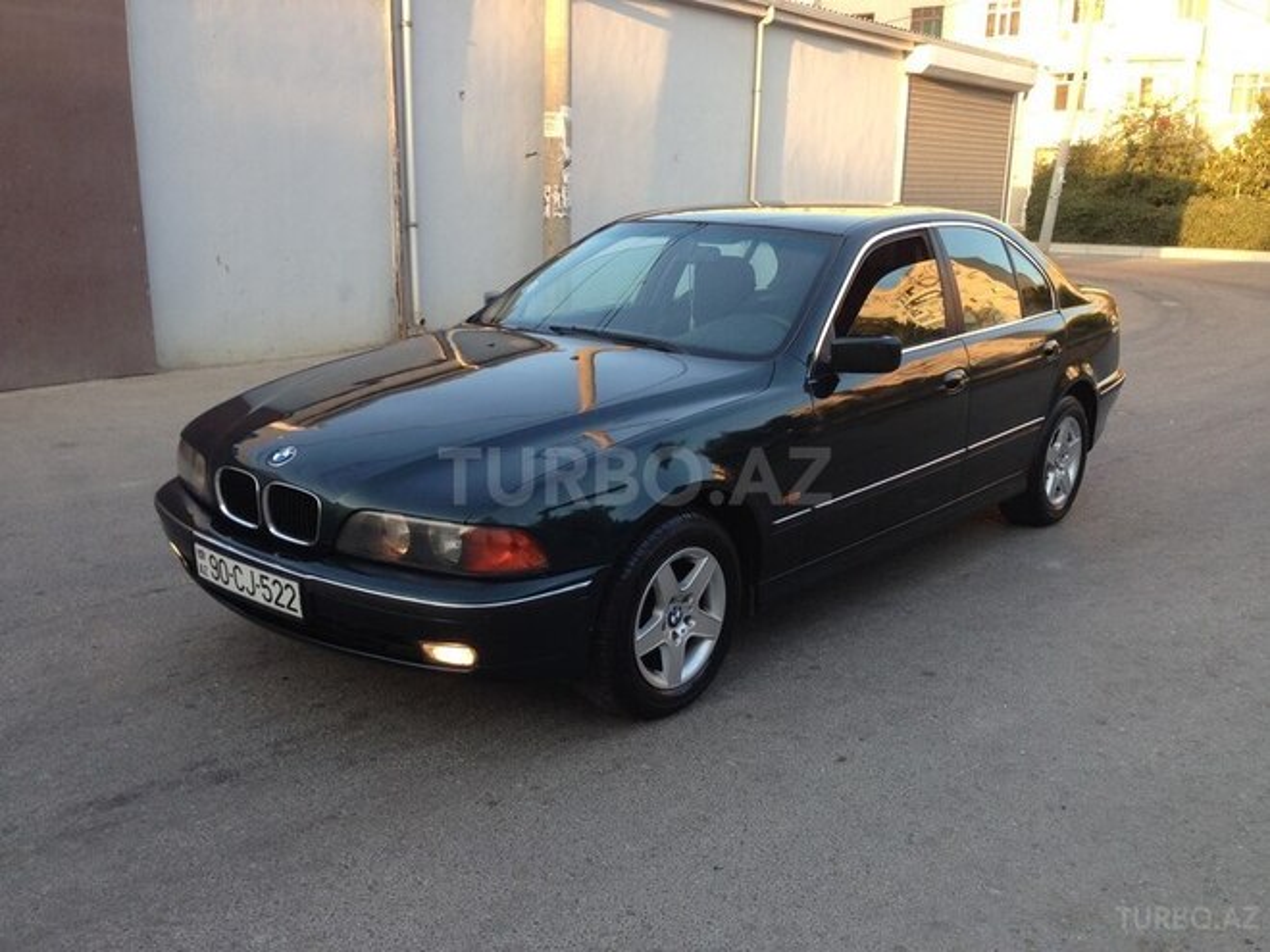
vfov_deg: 42.9
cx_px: 635
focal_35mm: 33
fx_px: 1211
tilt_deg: -13.6
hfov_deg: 55.4
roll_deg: -1.7
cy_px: 476
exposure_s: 1/120
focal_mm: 4.12
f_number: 2.4
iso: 50
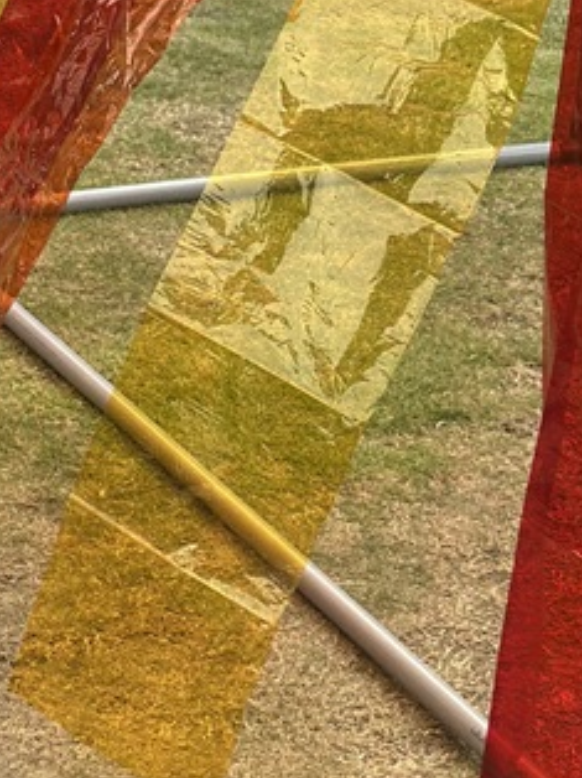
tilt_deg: -9.9
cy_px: -379
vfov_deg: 12.3
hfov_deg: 9.6
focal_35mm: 153
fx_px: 3435
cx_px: 25
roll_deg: -3.4
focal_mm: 6.86
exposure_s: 1/623
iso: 80
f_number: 1.78
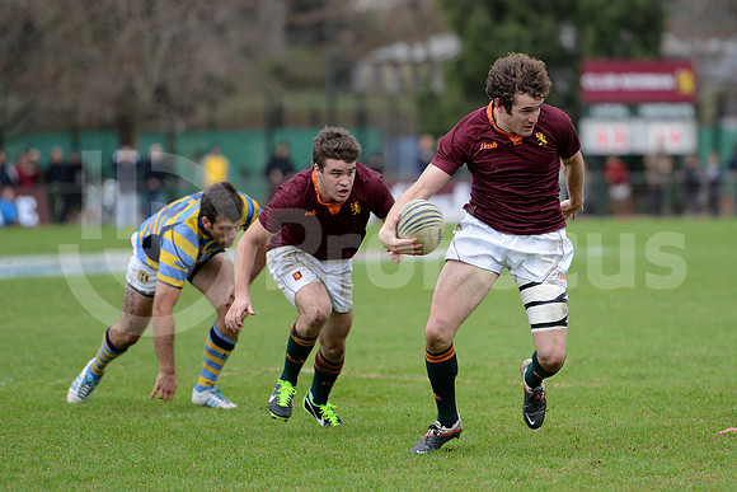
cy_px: 246
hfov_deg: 10.5
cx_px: 368
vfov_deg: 7.0
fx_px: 3993
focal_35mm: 195
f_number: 2.8
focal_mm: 195
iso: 1600
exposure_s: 1/500
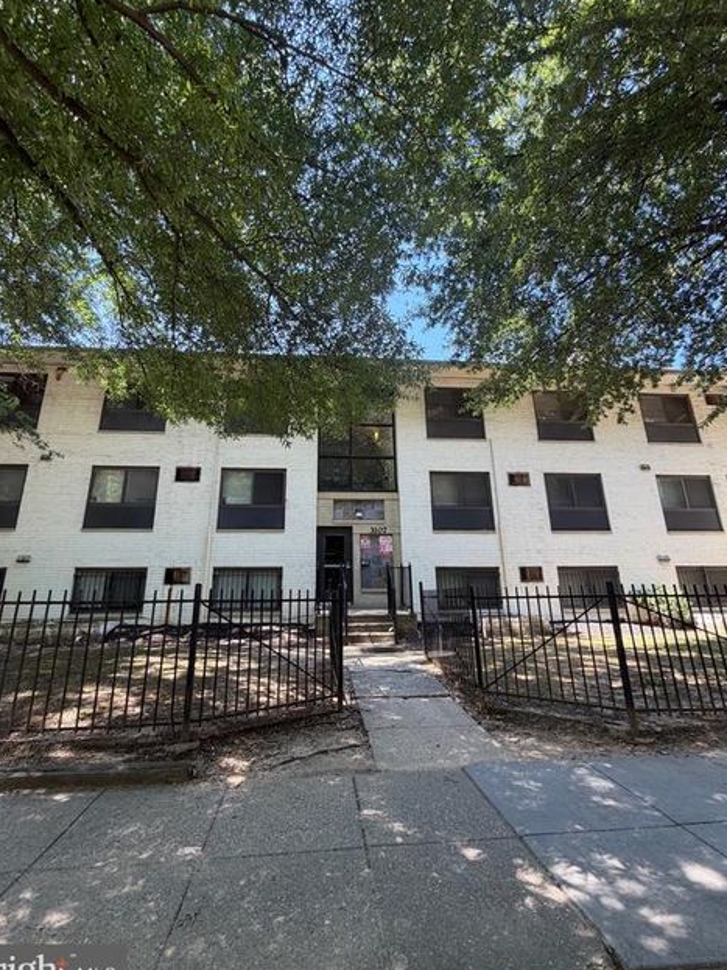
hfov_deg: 81.7
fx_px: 420
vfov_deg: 98.2
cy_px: 480
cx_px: 347
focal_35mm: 15
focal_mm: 2.22
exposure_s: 1/121
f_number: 2.2
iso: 64
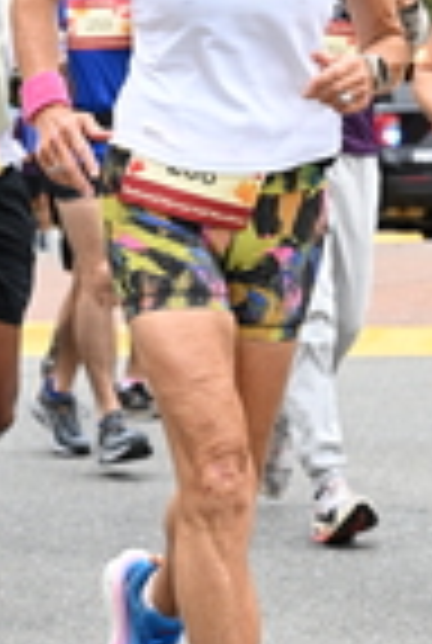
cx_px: 119
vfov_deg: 11.1
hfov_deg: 7.5
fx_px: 3296
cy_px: 122
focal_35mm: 184
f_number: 4
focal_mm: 48
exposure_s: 1/800
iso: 1600
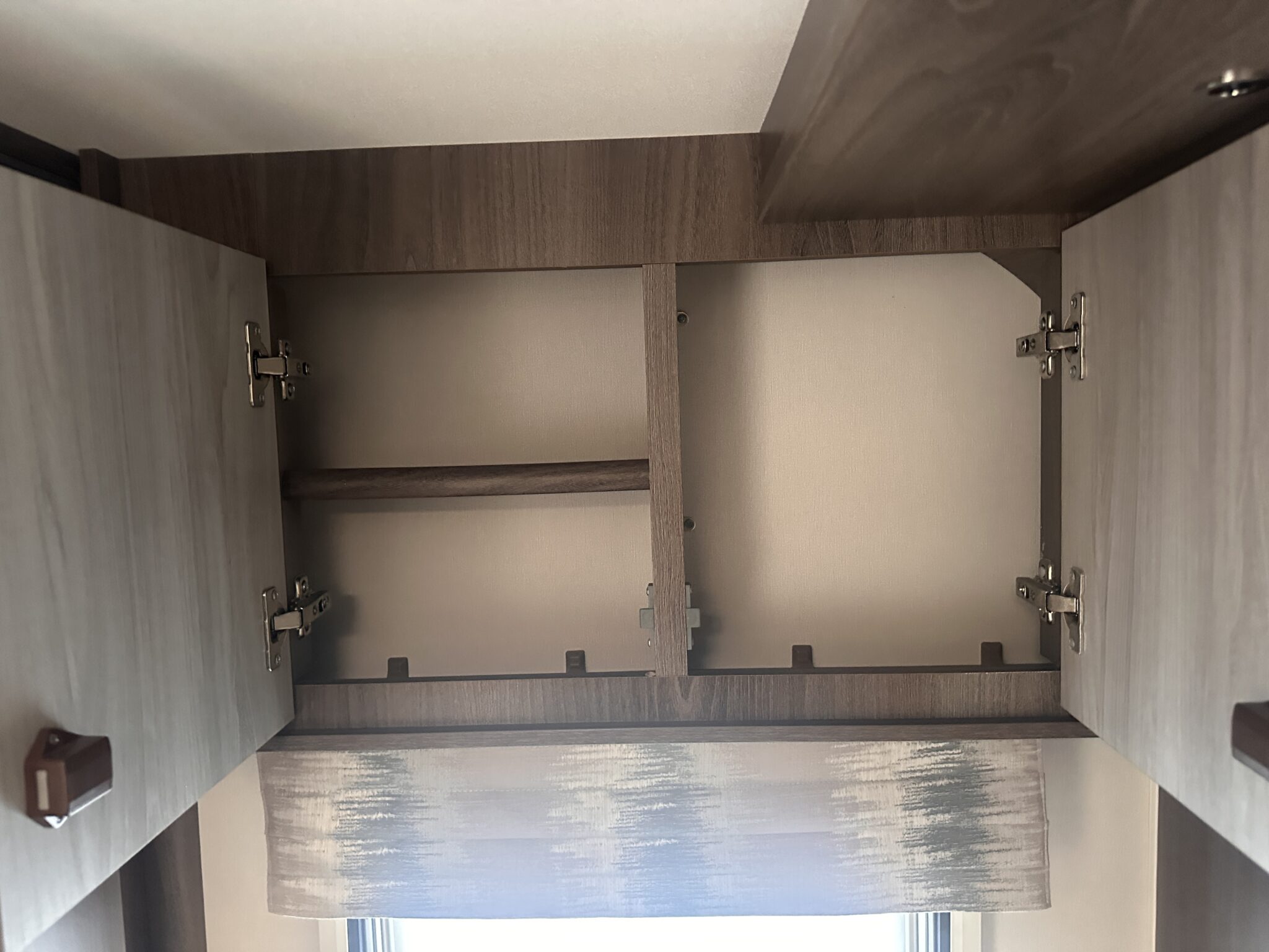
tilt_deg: -4.0
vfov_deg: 56.8
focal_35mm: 24
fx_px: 880
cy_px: 476
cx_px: 634
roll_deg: +1.0
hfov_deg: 71.6
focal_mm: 6.86
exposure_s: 1/45
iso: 1000
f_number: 1.78
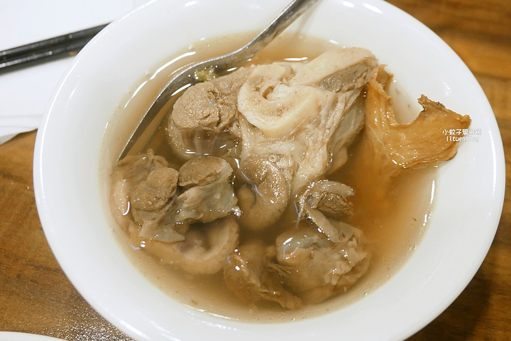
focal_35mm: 36
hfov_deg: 53.1
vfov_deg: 36.8
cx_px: 259
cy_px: 159
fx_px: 511
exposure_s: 1/60
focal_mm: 17
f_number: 4.2
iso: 1000
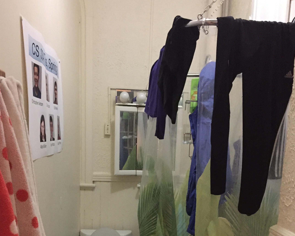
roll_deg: -1.4
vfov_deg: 33.1
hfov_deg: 42.9
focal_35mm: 43
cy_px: 213
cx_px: 146
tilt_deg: -10.6
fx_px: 375
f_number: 2.2
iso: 400
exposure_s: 1/15
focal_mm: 4.15
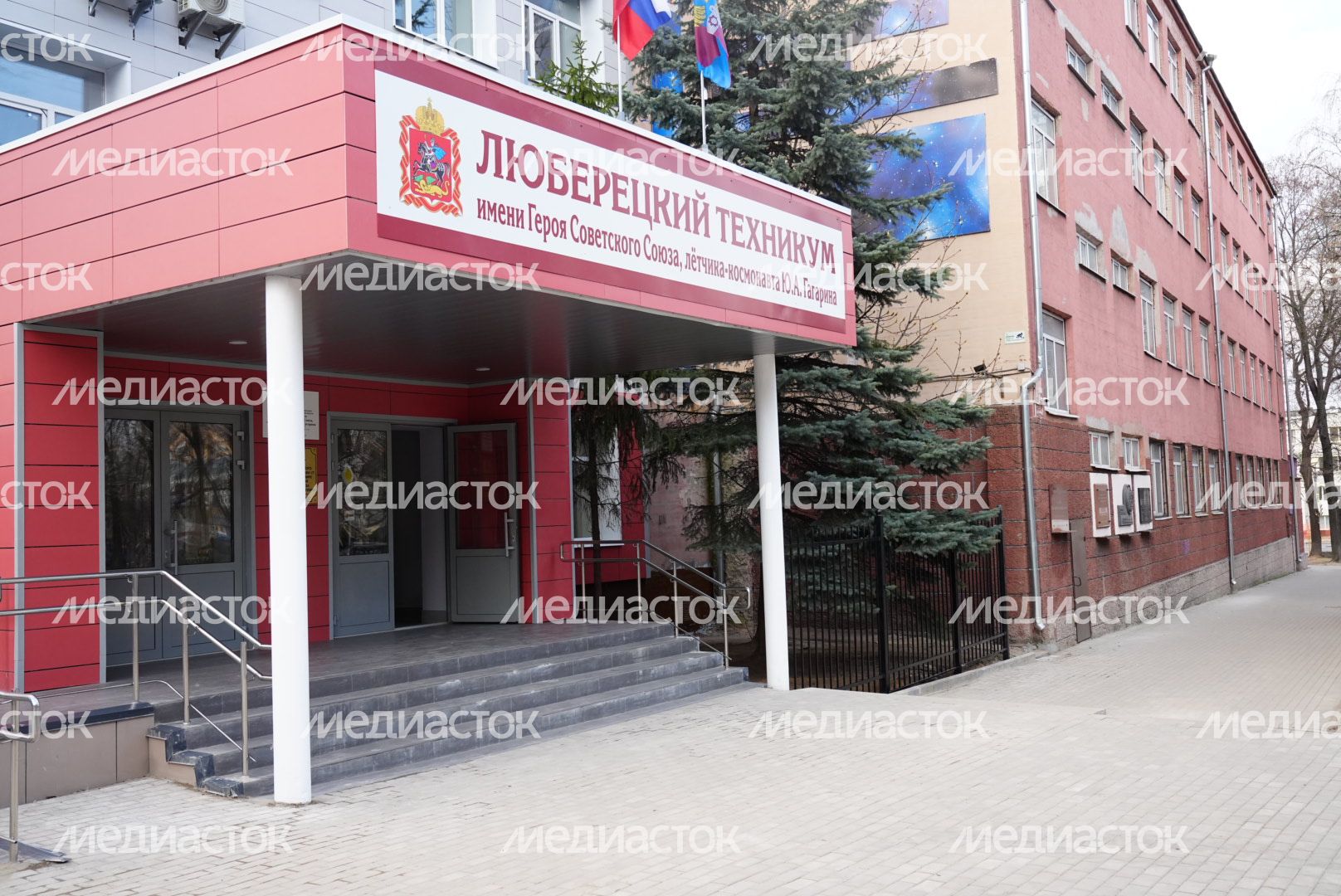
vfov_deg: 40.0
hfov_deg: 57.2
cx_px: 670
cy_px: 448
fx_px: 1230
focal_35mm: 33
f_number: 5.6
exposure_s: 1/800
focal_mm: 33
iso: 1600
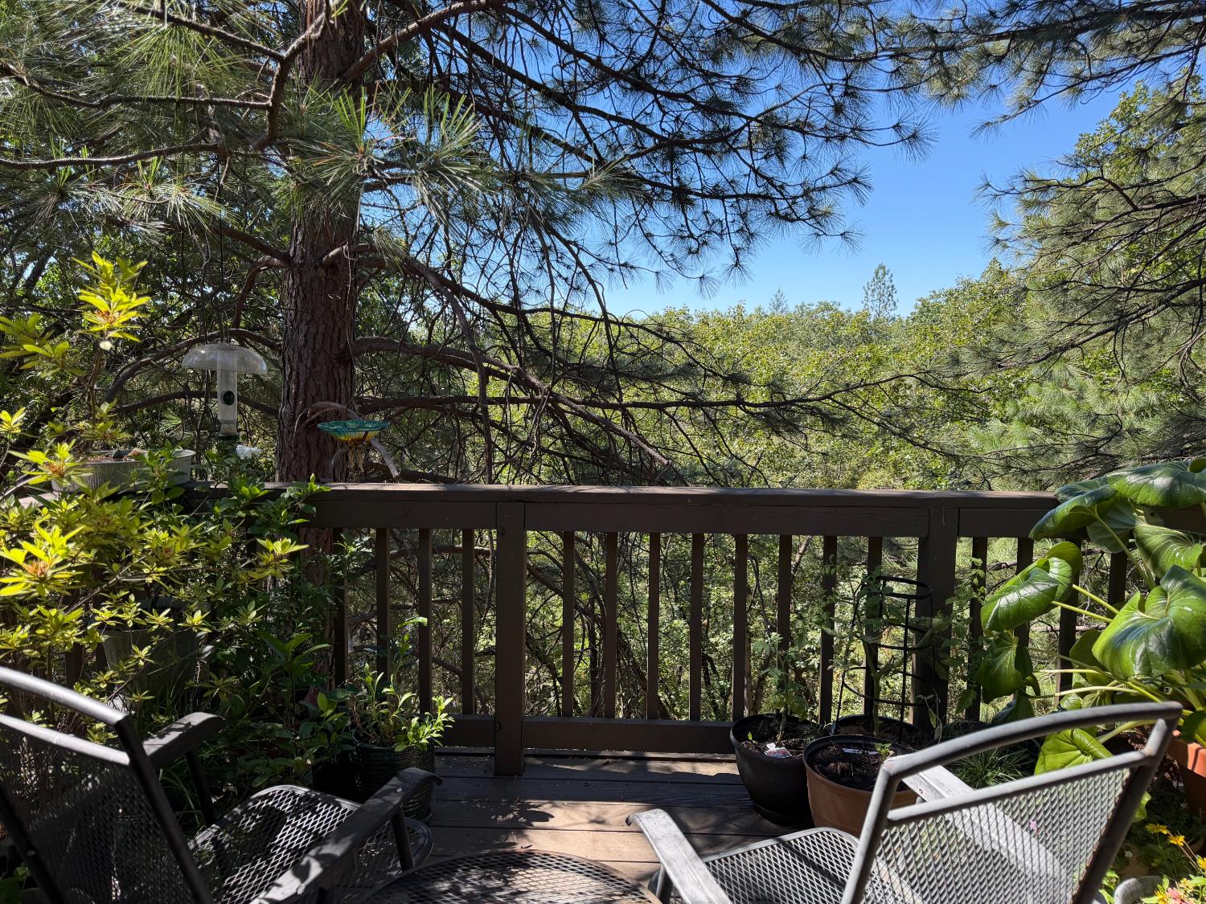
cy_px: 452
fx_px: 836
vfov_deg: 56.8
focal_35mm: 24
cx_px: 603
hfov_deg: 71.6
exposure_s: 1/1060
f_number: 1.78
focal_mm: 6.76
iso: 100
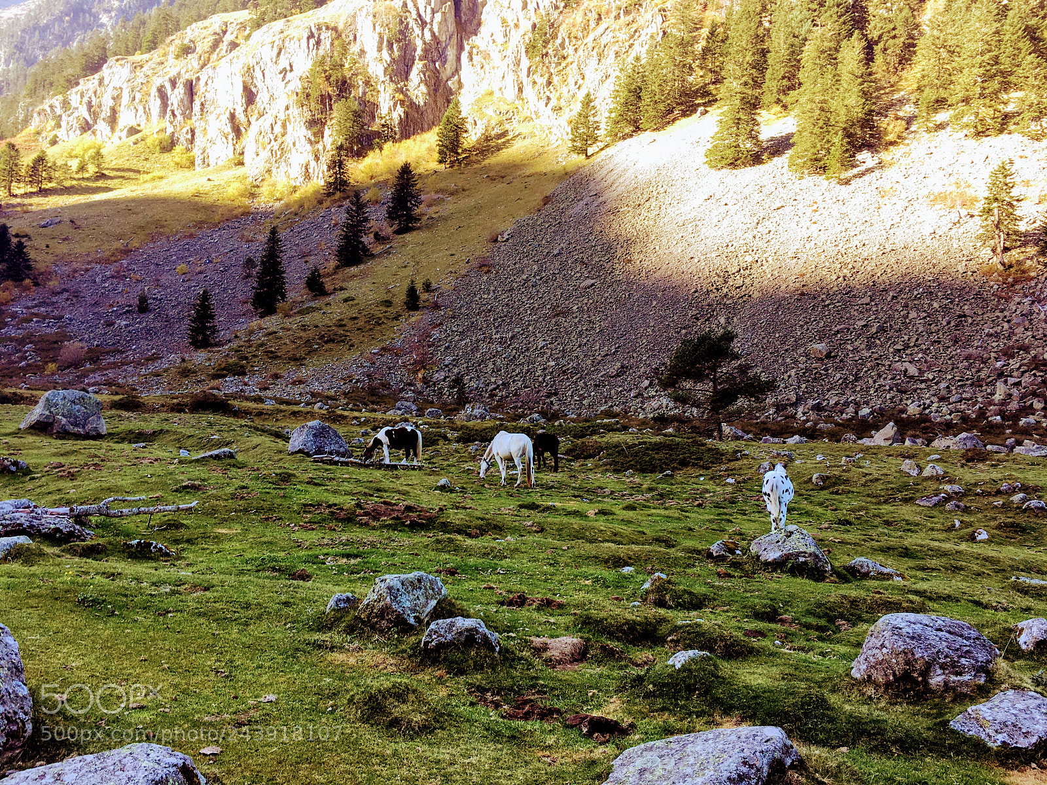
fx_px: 877
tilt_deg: +5.5
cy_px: 392
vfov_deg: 48.2
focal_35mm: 29
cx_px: 524
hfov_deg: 61.7
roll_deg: -1.8
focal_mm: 4.15
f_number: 2.2
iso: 25
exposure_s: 1/106
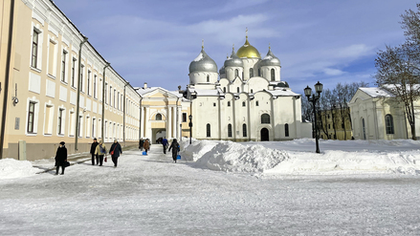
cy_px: 96
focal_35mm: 31
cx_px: 195
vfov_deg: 37.7
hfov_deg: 62.6
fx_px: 345
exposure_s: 1/9091
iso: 32
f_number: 1.6
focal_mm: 4.2
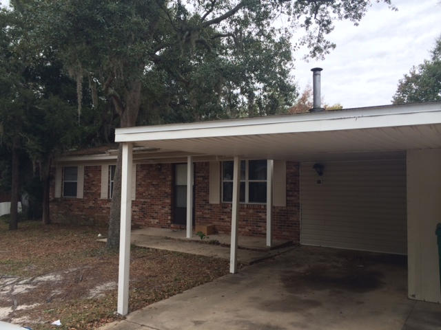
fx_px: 382
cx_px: 220
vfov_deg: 46.8
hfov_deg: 60.0
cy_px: 165
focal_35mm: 30
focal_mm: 4.12
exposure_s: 1/141
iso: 32
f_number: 2.2
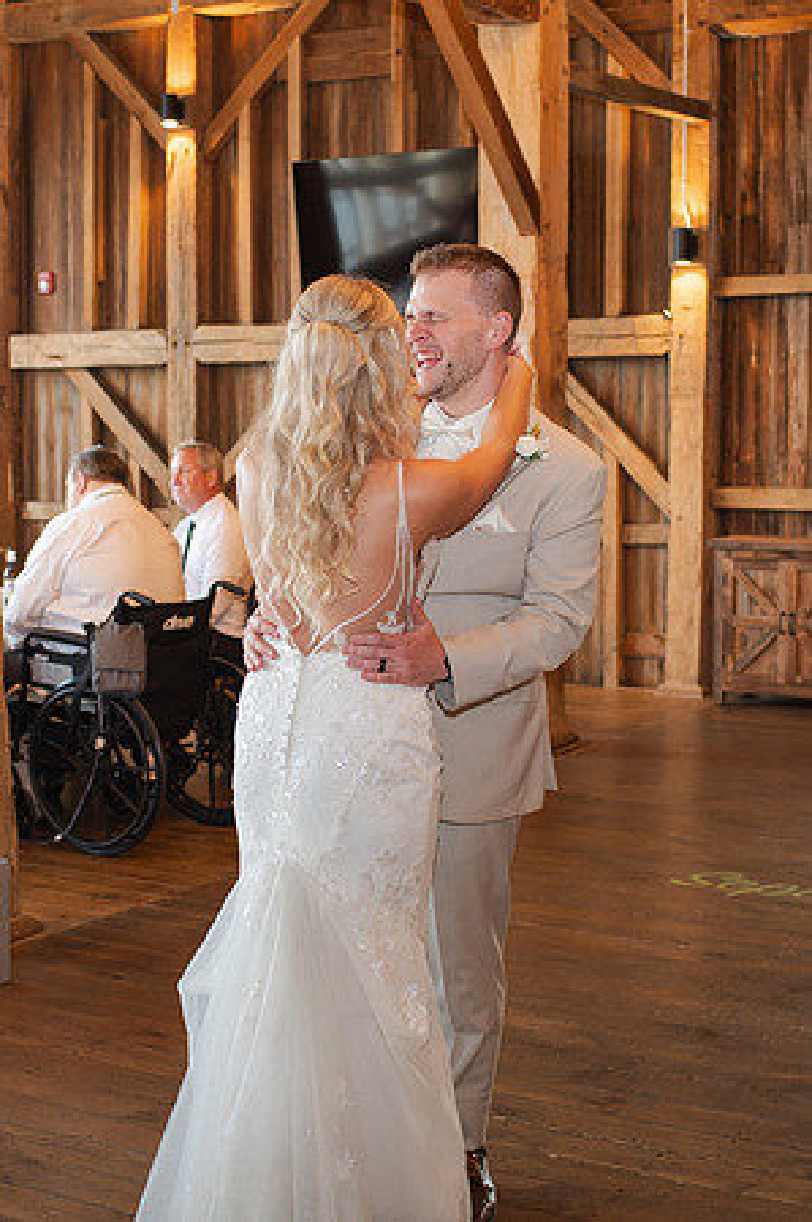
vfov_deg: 35.0
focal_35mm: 57
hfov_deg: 23.7
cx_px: 352
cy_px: 558
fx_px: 1936
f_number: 3.2
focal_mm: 35
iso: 900
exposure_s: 1/200
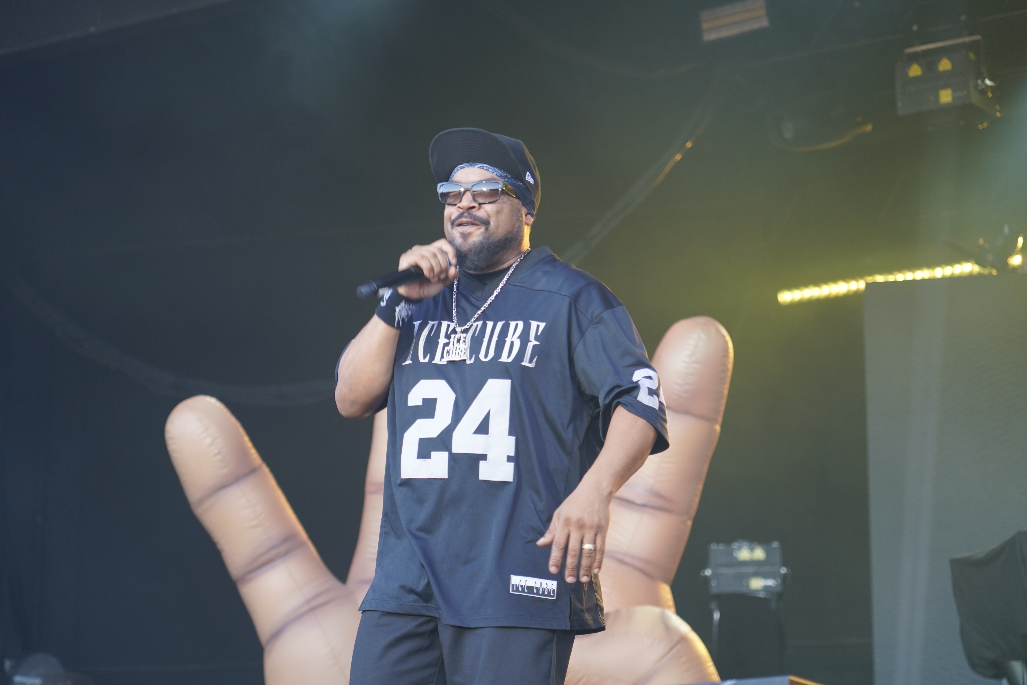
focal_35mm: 105
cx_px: 514
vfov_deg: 13.0
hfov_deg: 19.5
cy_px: 342
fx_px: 2995
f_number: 4
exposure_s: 1/160
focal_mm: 105
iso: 500
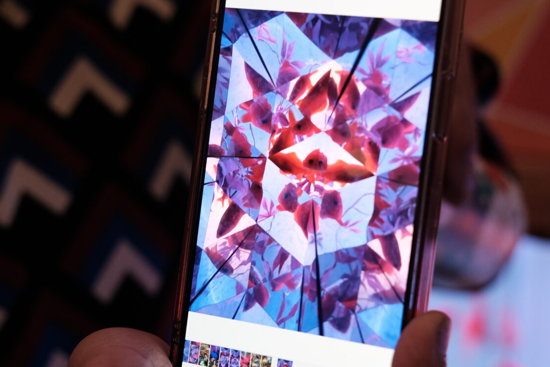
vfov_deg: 18.4
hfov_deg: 27.2
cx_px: 348
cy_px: 188
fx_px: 1130
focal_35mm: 74
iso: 1000
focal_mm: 28.4
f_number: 2.8
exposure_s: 1/58
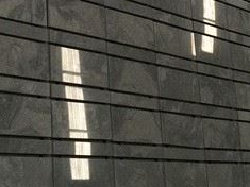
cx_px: 120
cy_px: -65
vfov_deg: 12.8
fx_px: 801
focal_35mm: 111
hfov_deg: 17.7
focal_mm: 4.15
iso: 40
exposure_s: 1/30
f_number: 2.2
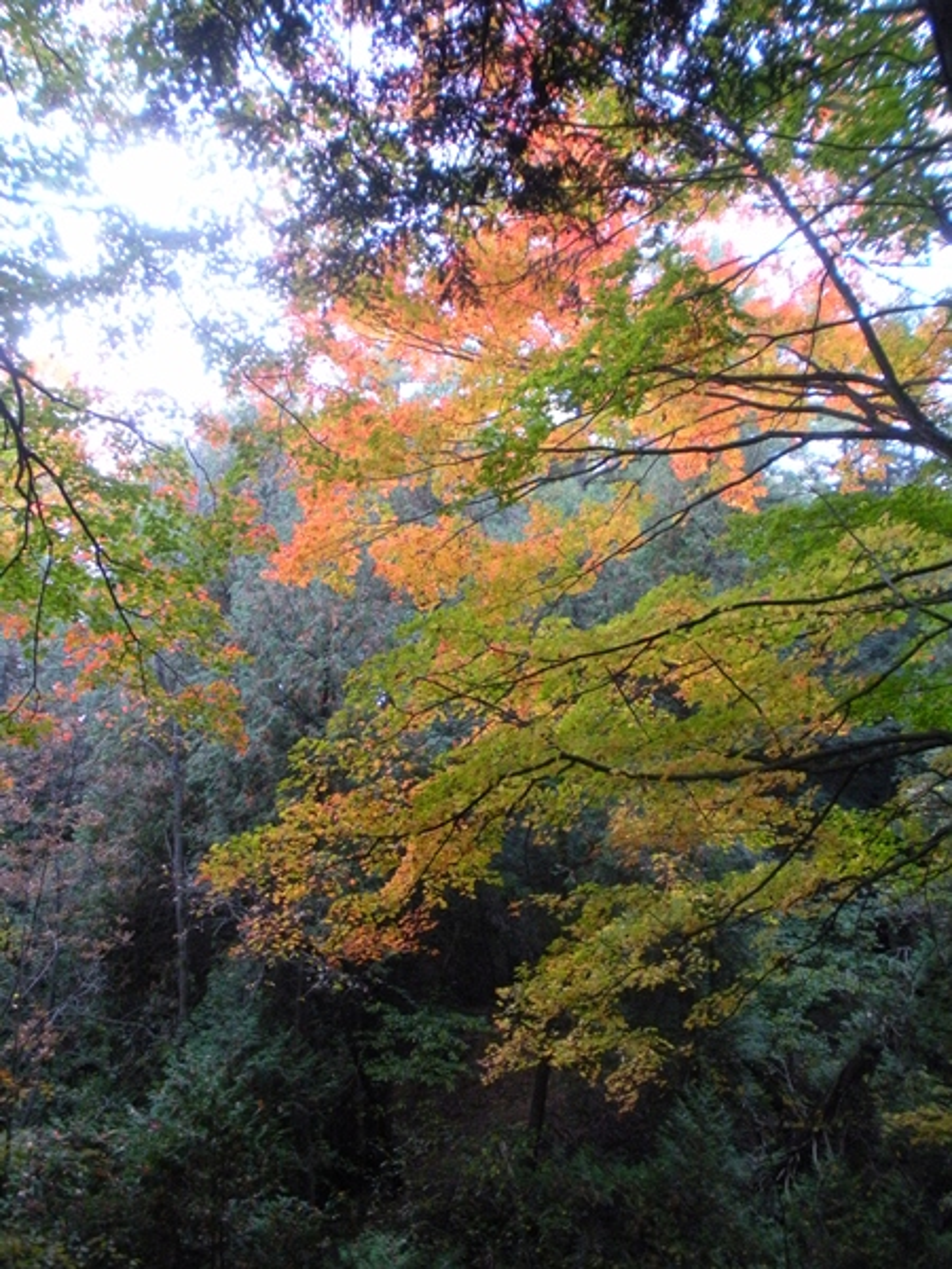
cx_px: 476
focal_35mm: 36
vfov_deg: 51.4
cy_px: 634
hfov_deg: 39.7
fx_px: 1320
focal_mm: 6.3
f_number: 3.5
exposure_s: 1/130
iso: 402
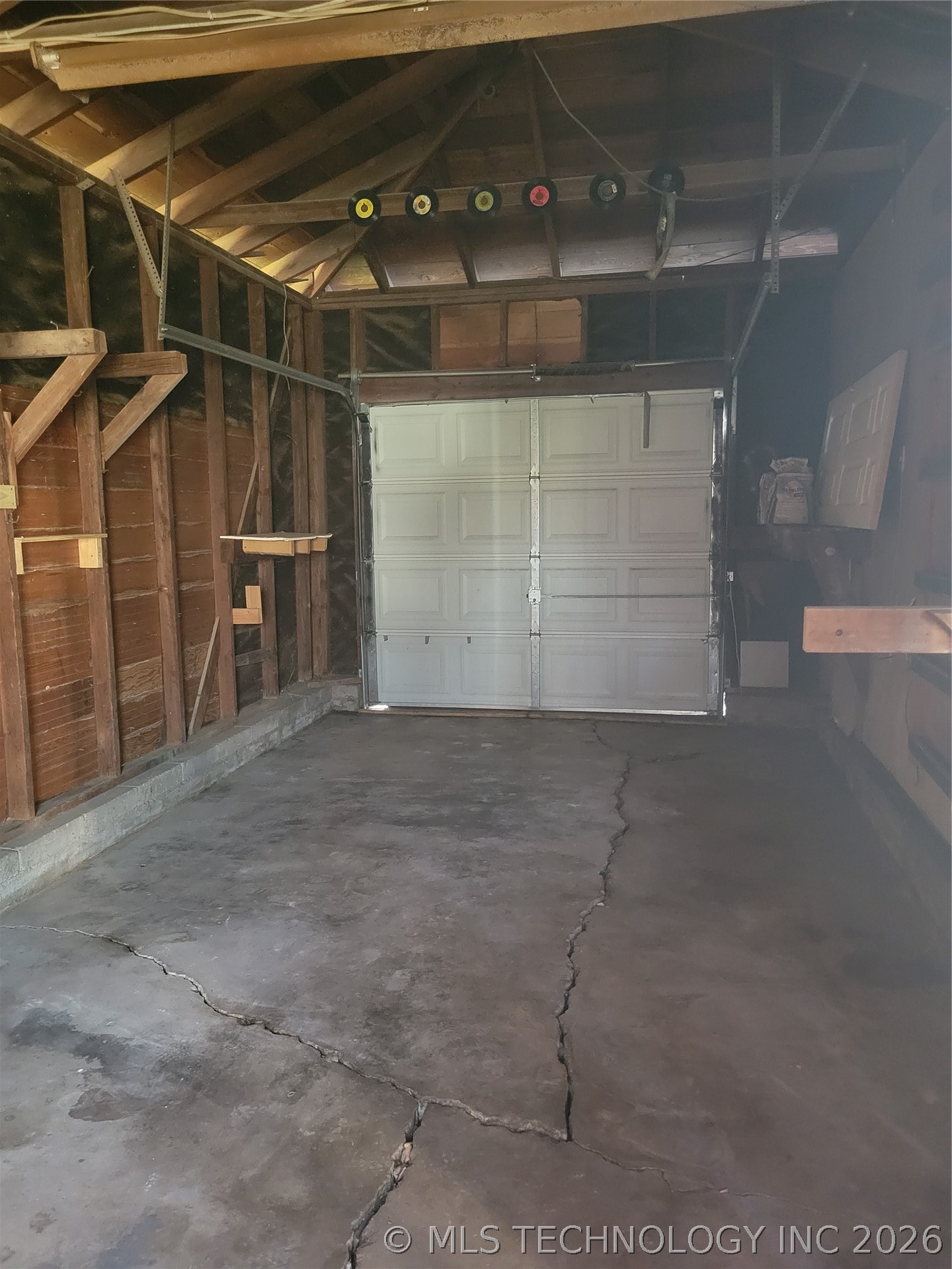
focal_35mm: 26
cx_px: 476
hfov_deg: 53.1
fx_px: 953
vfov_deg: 67.3
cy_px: 634
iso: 1000
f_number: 1.8
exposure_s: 1/24
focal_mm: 5.4
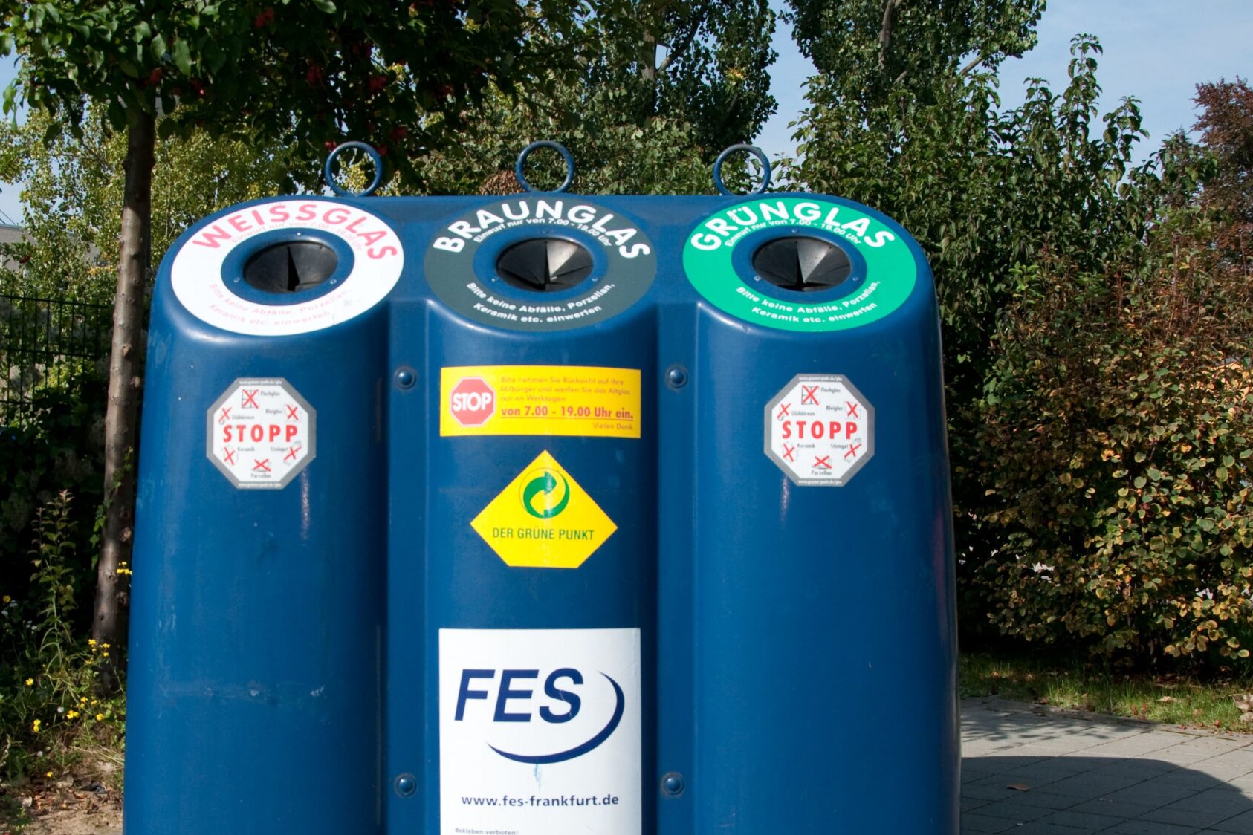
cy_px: 507
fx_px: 1662
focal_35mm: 48
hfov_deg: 41.1
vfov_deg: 28.1
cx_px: 505
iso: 400
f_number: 8
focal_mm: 21
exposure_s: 1/2000
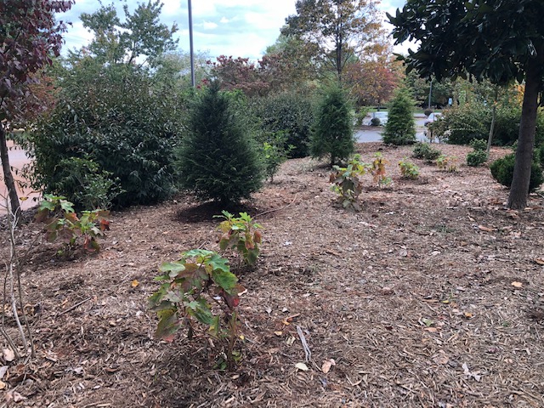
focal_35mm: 28
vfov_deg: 49.7
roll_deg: +2.3
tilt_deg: -14.7
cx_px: 272
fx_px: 440
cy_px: 204
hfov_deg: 63.4
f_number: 1.8
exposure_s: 1/120
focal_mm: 3.99
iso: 25
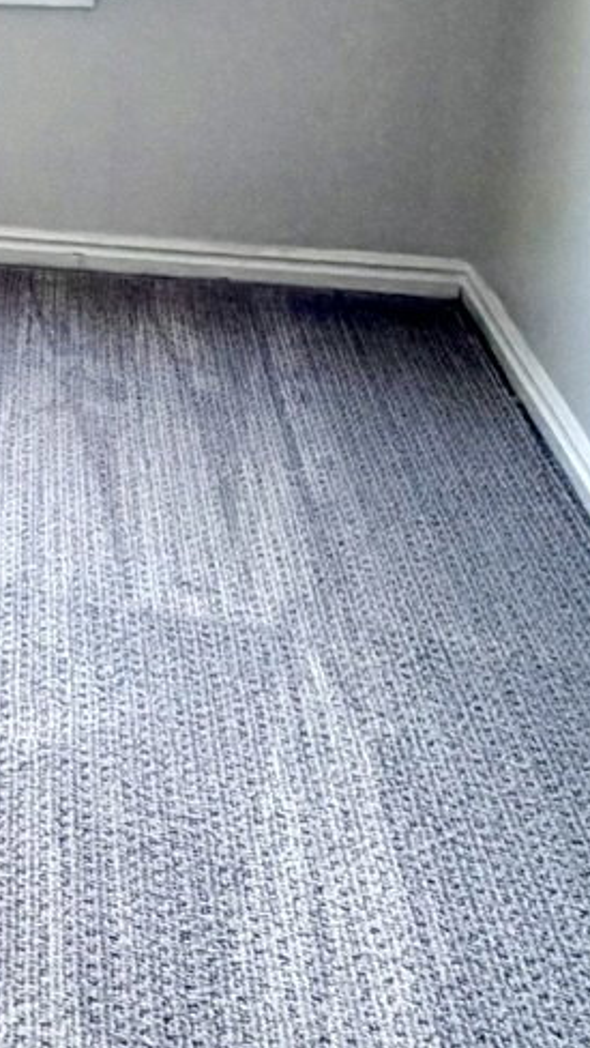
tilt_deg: -13.4
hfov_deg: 14.8
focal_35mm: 64
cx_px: -648
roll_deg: +2.3
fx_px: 1778
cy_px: 73
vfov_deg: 31.1
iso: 160
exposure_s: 1/121
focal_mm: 2.22
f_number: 2.2
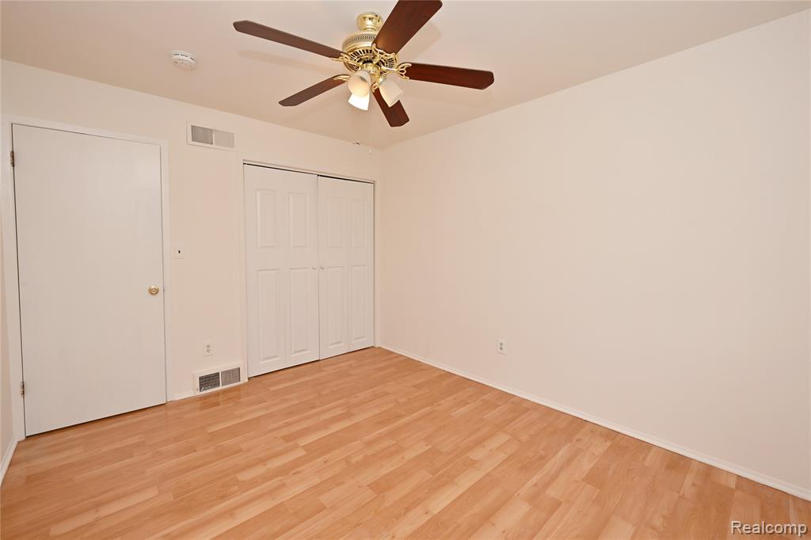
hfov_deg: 104.3
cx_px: 406
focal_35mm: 14
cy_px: 270
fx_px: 315
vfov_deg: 81.2
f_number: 8
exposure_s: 1/60
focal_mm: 14
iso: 320
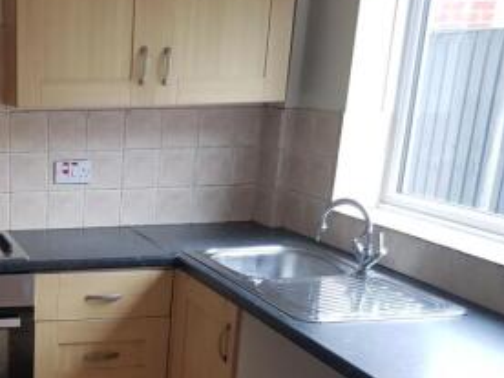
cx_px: -8
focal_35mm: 55
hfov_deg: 32.0
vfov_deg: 25.4
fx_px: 801
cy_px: 372
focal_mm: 4.2
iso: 160
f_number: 1.7
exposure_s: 1/33
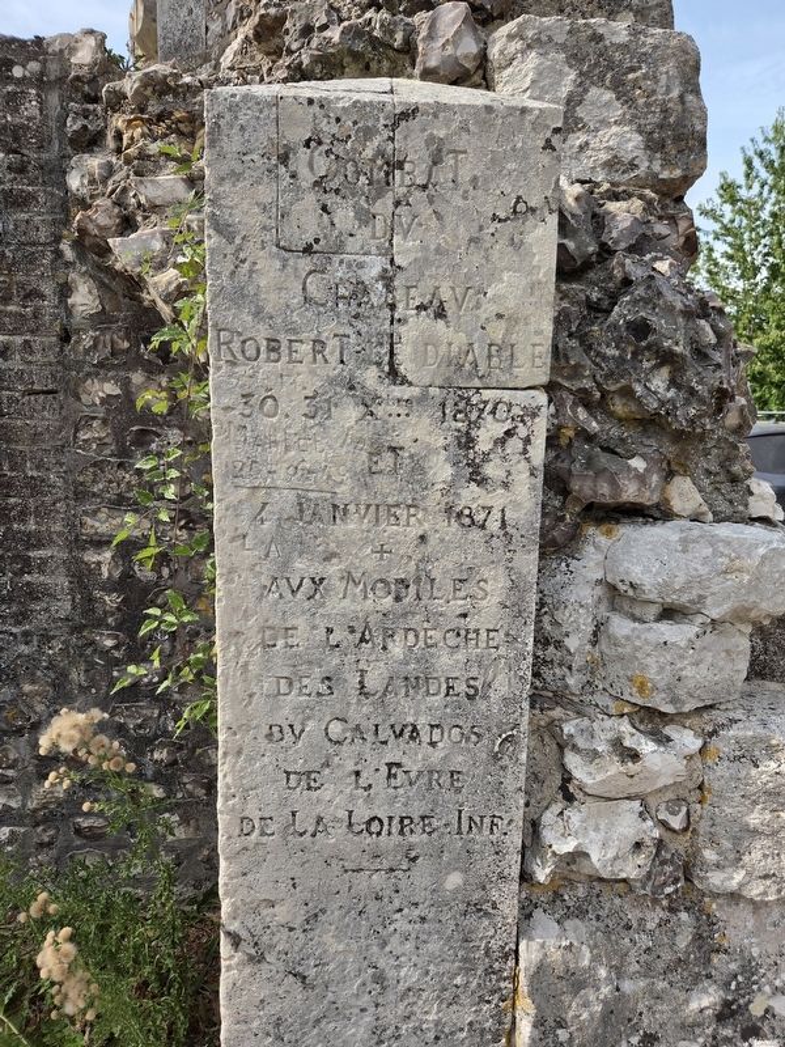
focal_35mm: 23
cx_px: 392
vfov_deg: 73.9
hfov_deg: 58.9
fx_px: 695
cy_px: 524
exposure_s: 1/1509
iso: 80
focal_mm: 5.4
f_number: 1.8
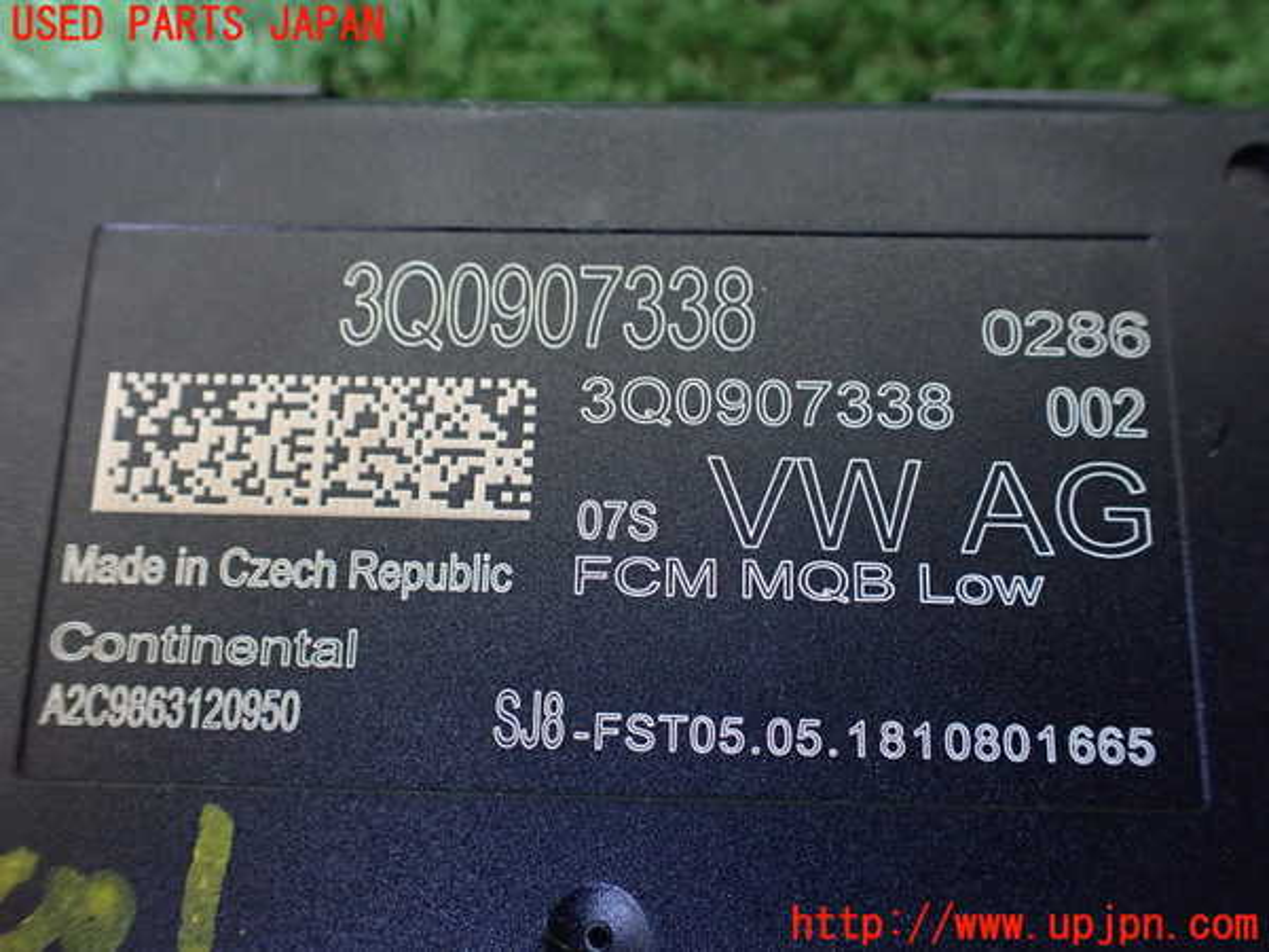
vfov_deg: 46.8
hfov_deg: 60.0
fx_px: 1100
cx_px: 634
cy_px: 476
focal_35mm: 30
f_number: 2.3
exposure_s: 1/80
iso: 800
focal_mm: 5.4
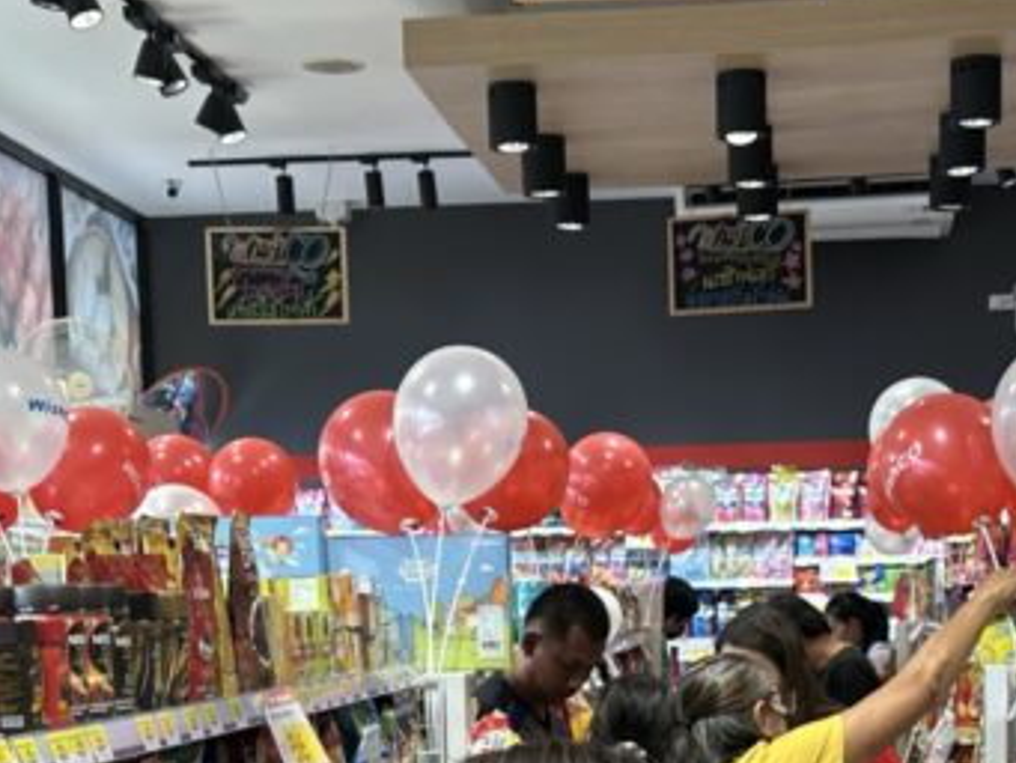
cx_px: 590
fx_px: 2114
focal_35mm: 72
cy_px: 793
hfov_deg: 27.0
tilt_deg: -6.8
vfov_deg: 19.7
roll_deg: +0.5
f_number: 1.78
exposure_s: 1/100
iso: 64
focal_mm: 6.86
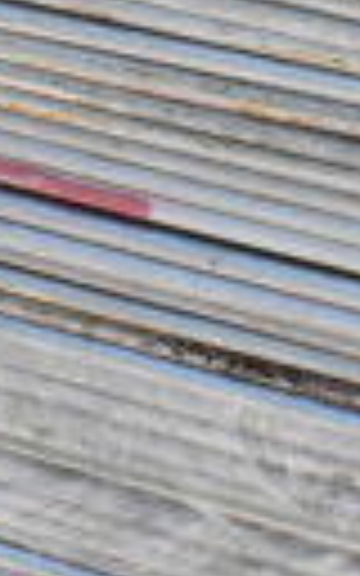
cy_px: -380
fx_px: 3092
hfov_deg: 6.6
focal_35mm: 197
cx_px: 374
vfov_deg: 10.2
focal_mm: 18
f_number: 18
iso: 6400
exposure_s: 1/1250
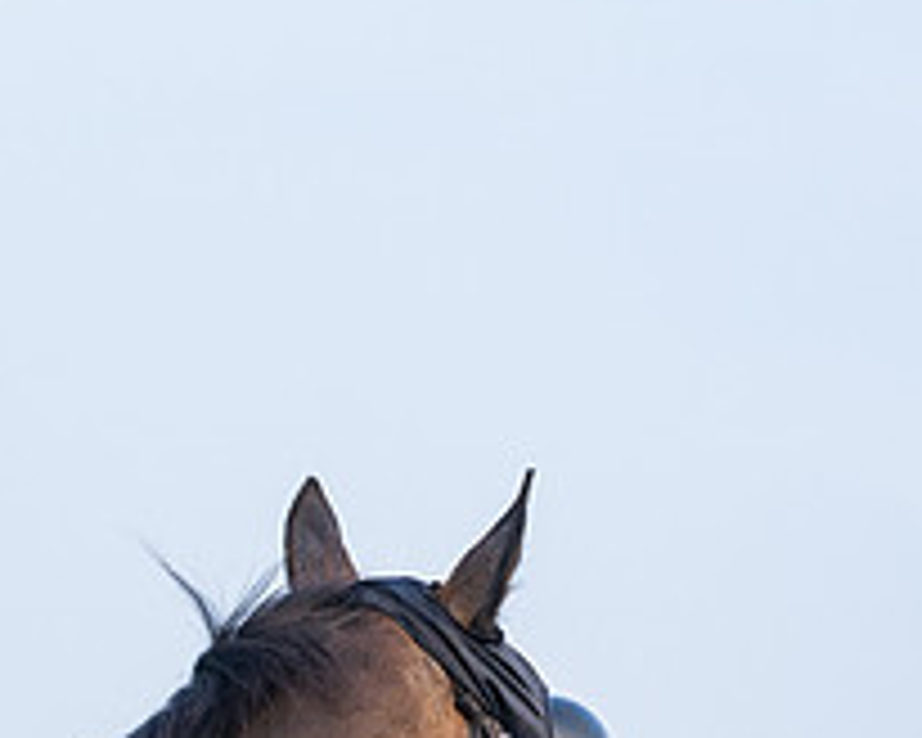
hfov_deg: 5.4
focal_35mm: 361
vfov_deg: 4.3
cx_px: 308
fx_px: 9851
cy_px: 942
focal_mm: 115
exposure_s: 1/800
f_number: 4
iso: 400
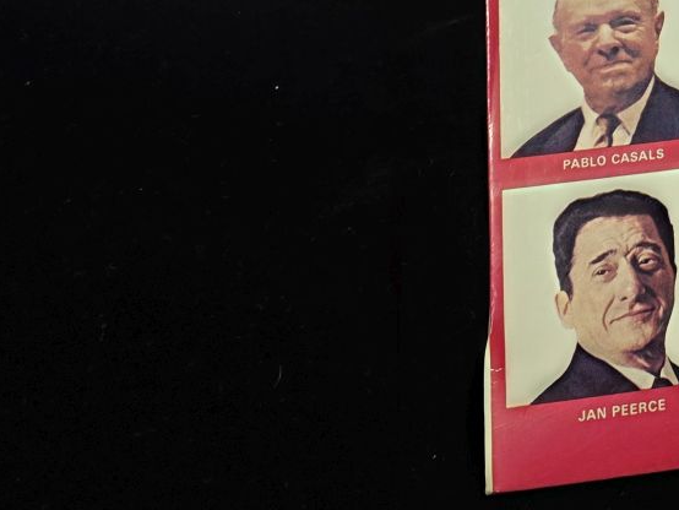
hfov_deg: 20.8
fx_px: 1629
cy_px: -277
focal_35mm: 83
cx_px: 946
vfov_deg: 16.1
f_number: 1.7
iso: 20
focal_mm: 6.3
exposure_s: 1/100
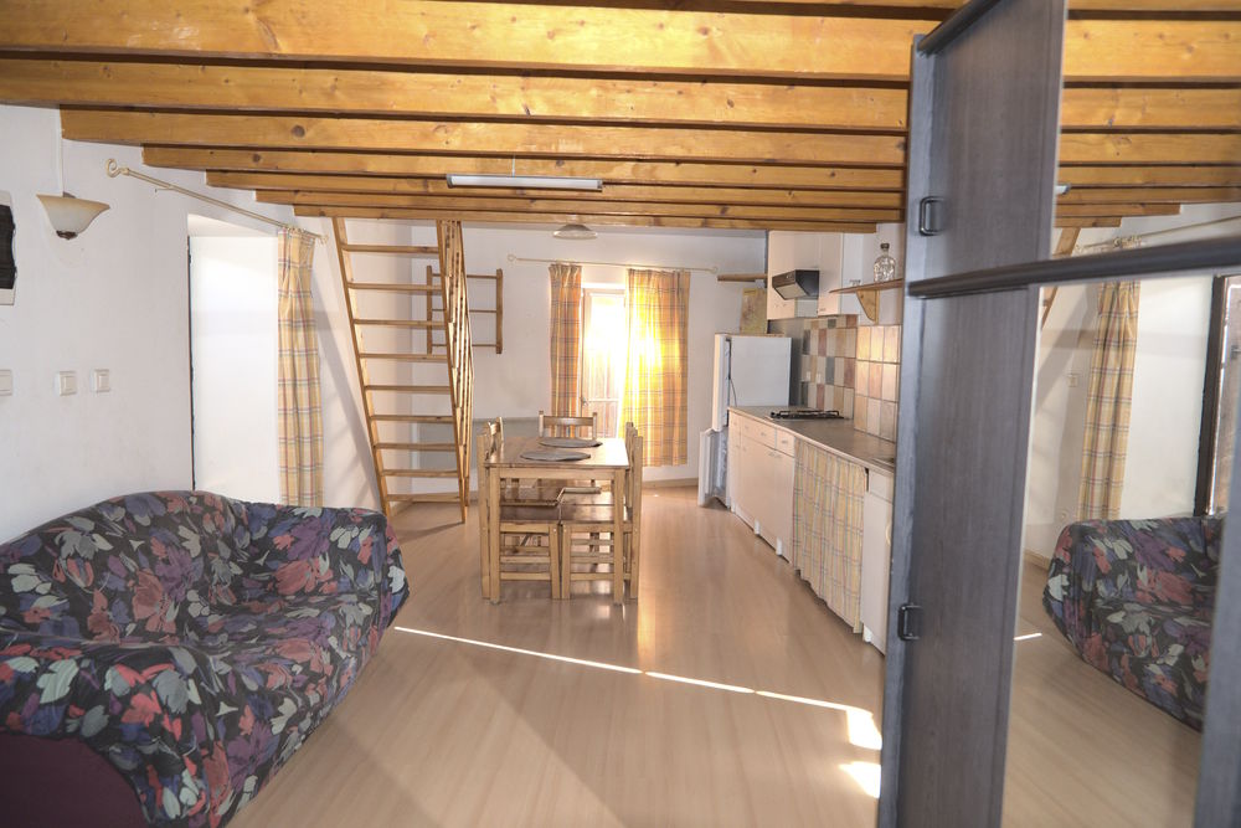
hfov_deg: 73.7
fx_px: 827
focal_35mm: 24
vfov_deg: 53.1
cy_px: 414
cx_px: 620
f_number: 4
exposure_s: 1/125
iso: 2800
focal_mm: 24
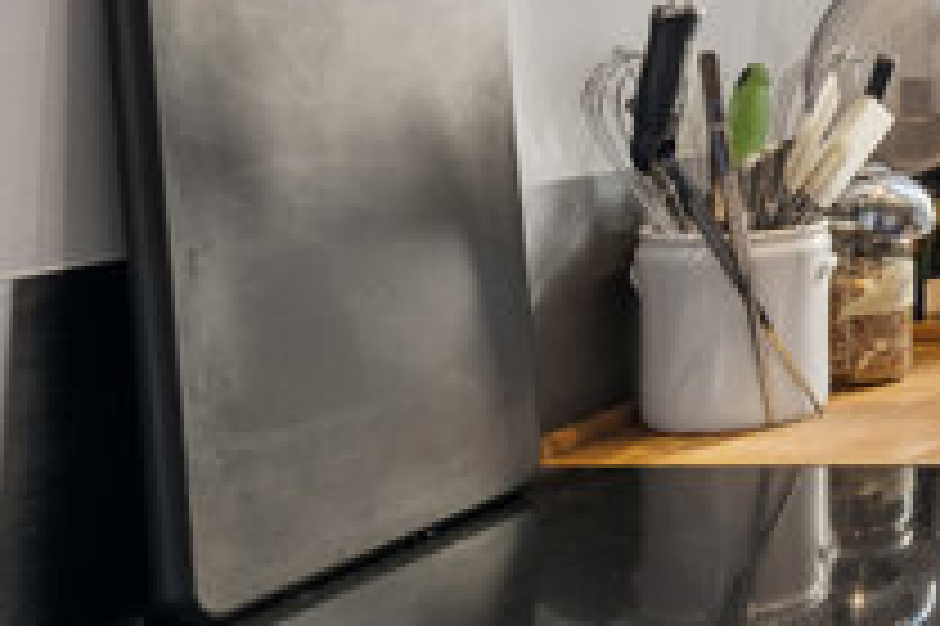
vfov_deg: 20.1
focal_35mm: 65
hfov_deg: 20.6
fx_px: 1696
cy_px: -34
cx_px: 1727
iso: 160
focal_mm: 17
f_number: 8
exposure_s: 1/15
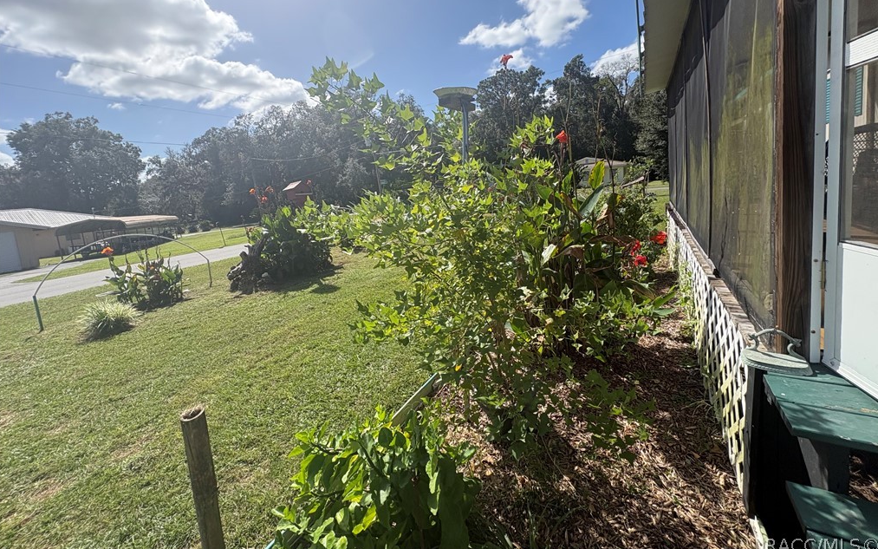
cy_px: 227
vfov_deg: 74.2
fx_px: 359
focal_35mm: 15
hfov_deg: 101.5
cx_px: 441
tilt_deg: -4.6
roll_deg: +6.5
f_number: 2.2
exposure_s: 1/1420
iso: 64
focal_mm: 2.22
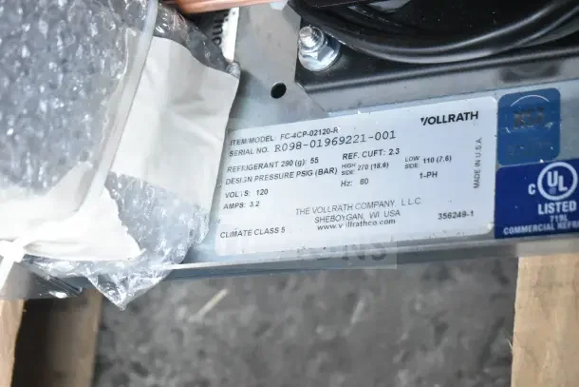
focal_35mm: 82
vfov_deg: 16.6
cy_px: 194
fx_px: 1327
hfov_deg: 24.6
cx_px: 290
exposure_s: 1/100
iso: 7200
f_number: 5.6
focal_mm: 55
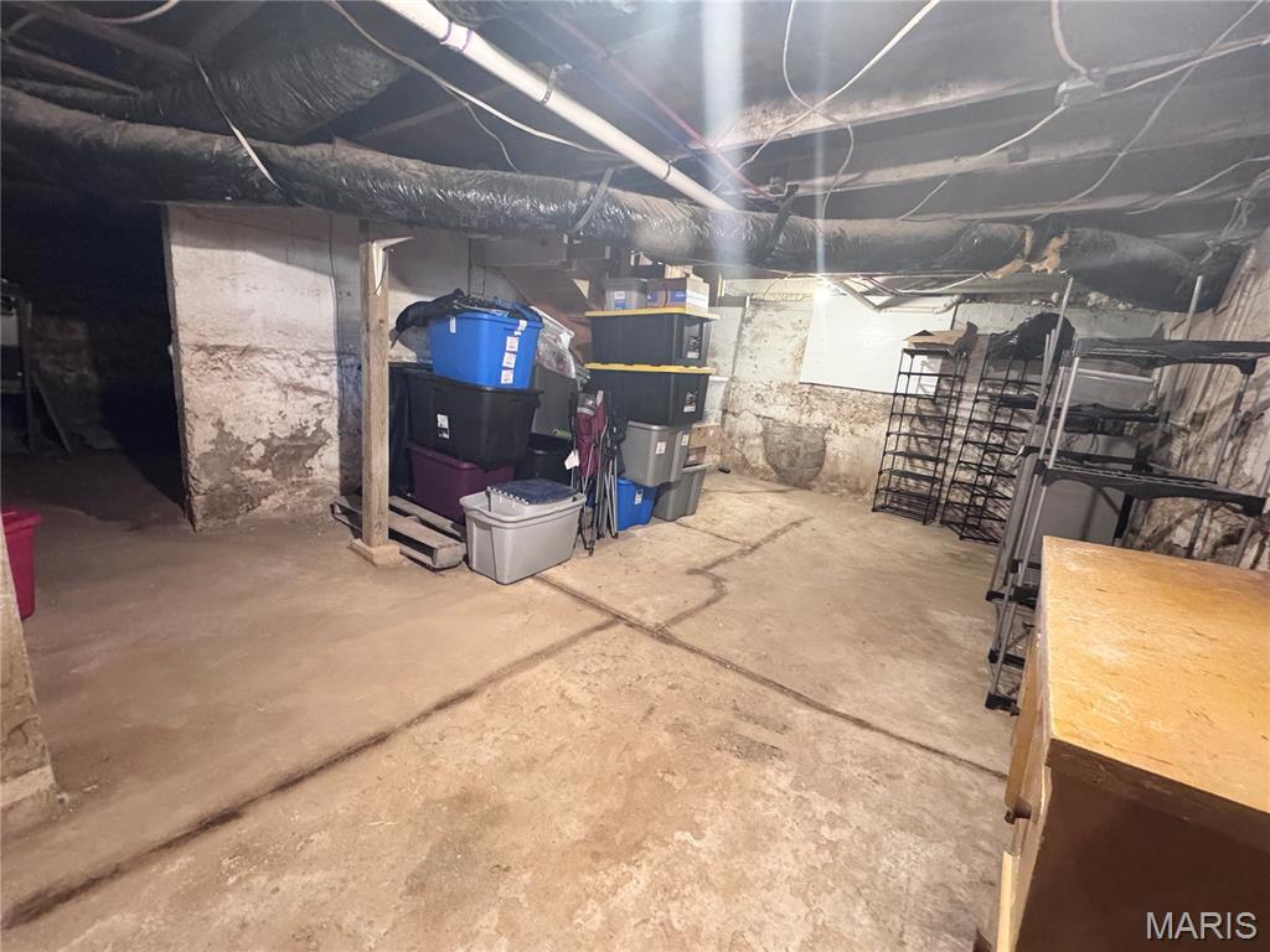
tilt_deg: -12.4
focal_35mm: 14
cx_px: 635
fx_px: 514
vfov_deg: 85.7
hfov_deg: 102.1
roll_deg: -5.3
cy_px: 476
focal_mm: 2.22
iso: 1000
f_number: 2.2
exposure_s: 1/60
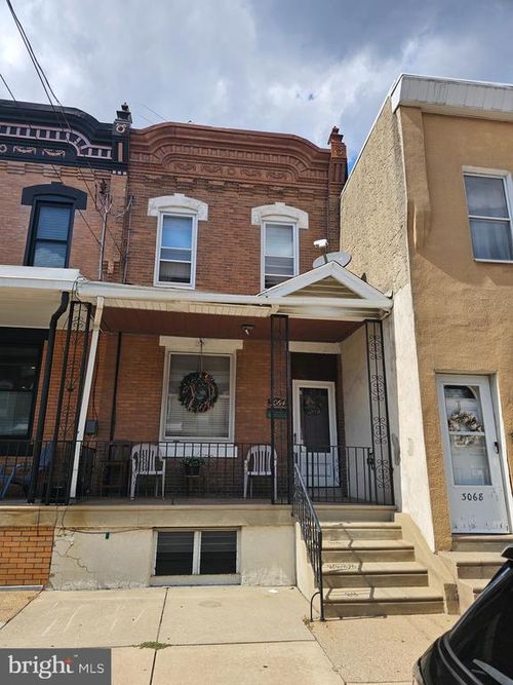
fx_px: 455
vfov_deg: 73.9
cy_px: 342
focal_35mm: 23
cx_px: 256
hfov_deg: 58.9
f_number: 1.7
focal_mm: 6.3
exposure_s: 1/919
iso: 10
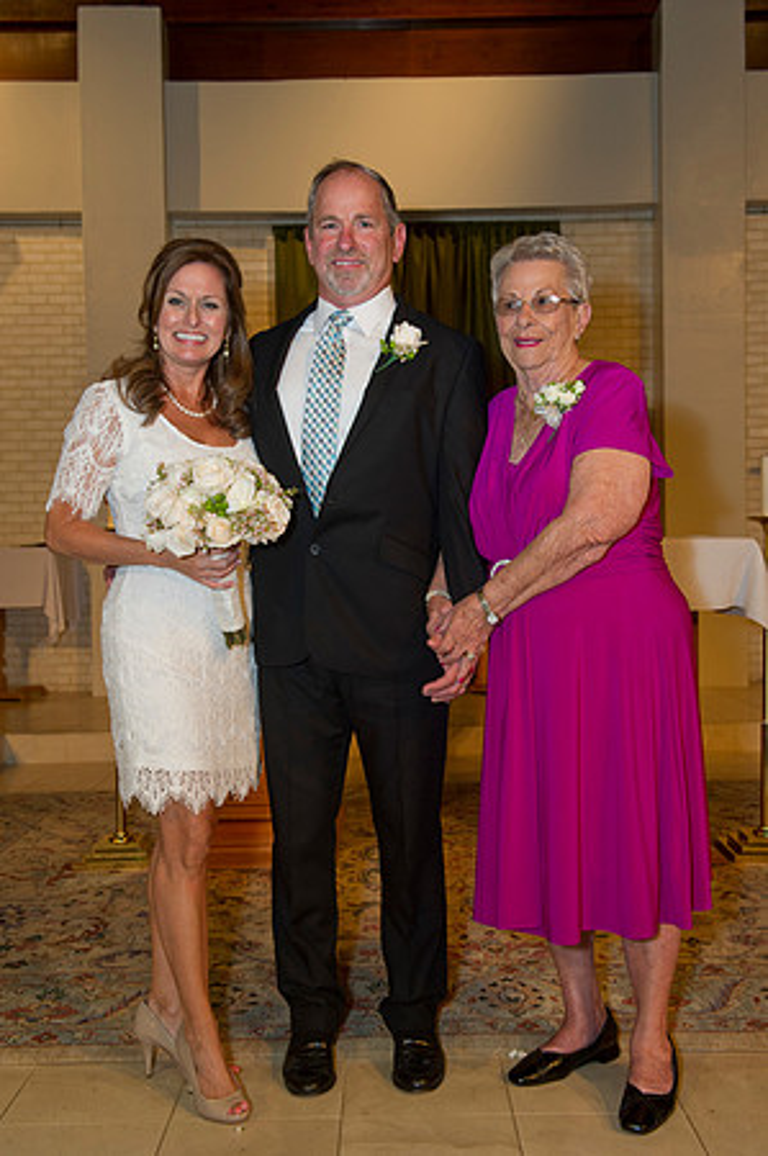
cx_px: 384
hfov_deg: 35.0
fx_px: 1219
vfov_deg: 50.7
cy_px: 578
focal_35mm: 38
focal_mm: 38
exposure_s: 1/125
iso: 1250
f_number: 6.3
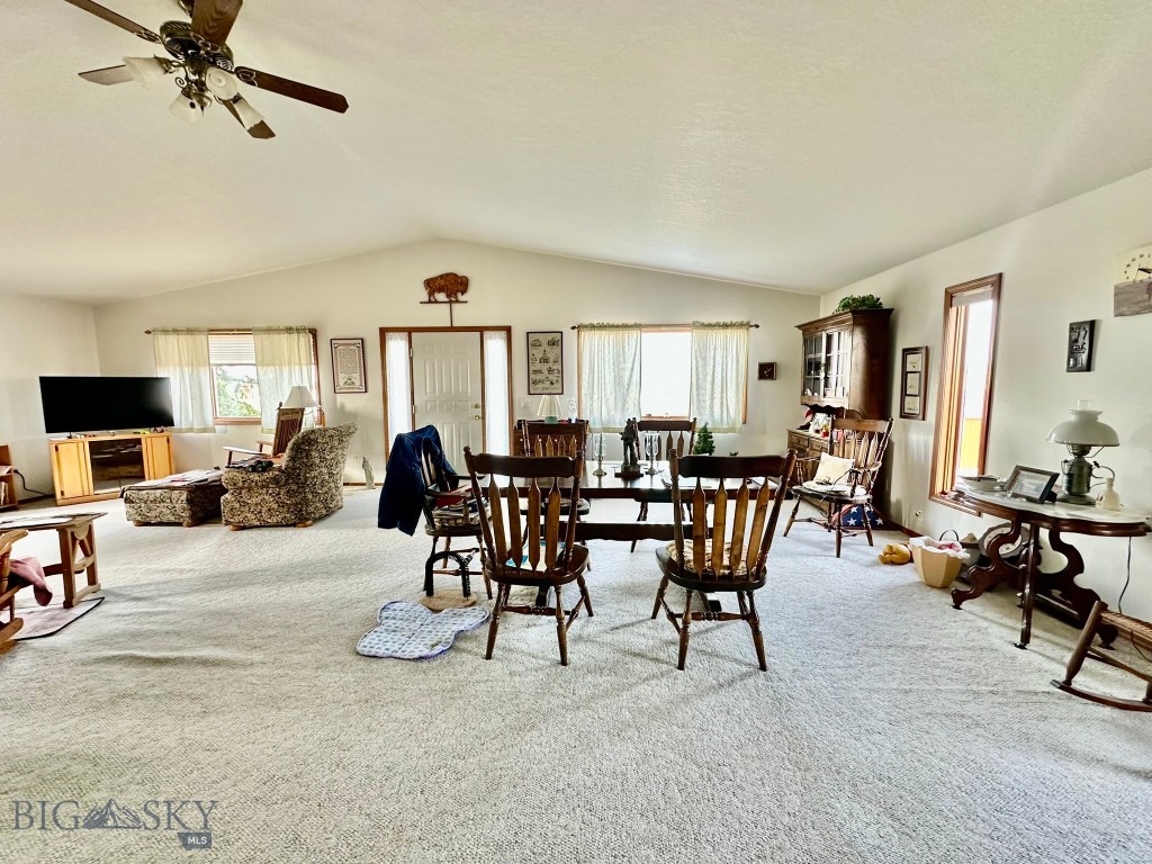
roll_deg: +0.2
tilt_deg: -5.8
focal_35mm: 14
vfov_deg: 85.7
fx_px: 466
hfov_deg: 102.1
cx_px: 576
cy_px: 432
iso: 320
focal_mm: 2.22
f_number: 2.2
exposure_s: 1/70
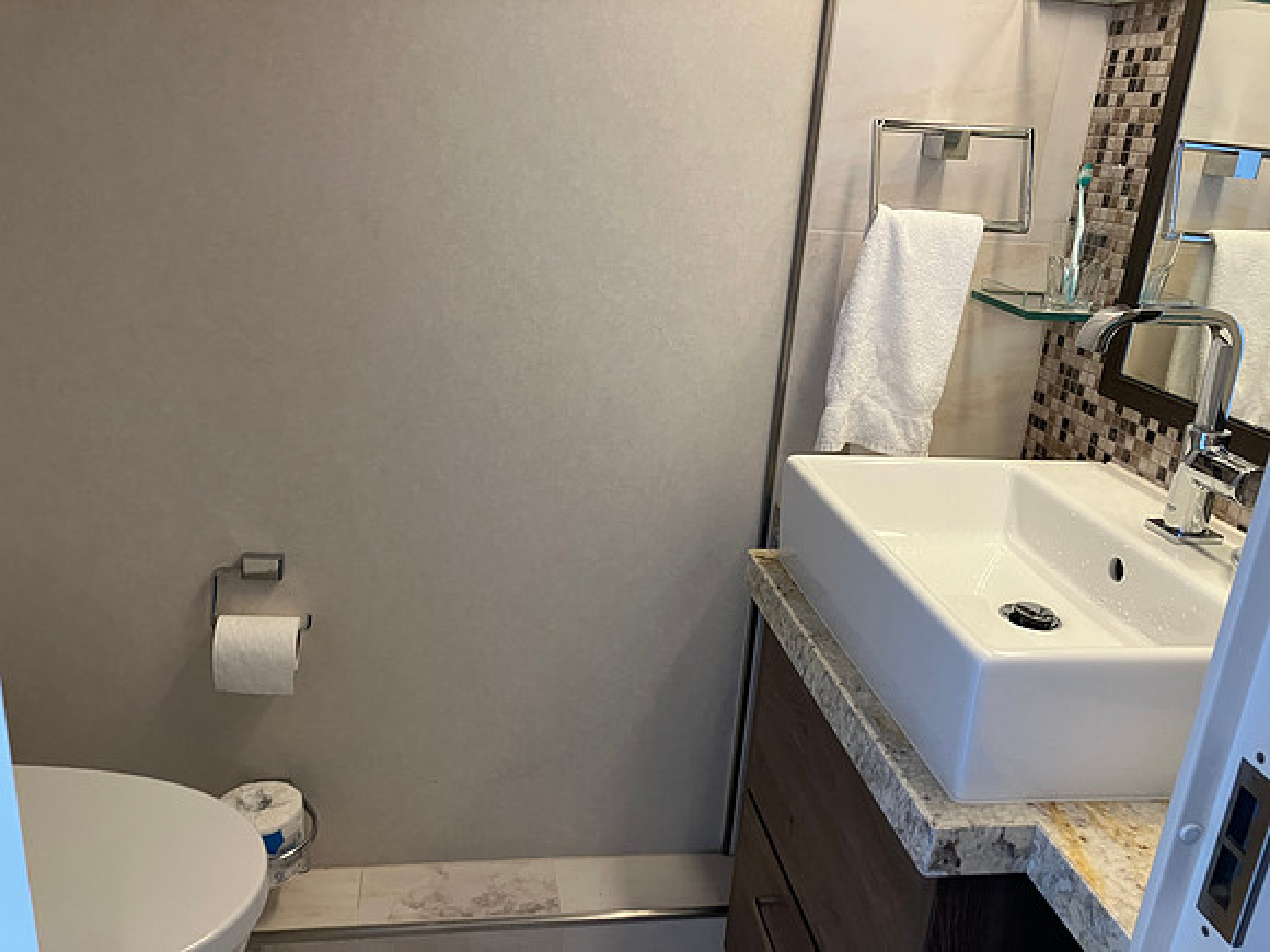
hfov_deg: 63.4
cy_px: 476
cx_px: 635
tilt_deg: -18.8
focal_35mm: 28
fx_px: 1027
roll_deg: -3.4
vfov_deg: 49.7
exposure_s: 1/50
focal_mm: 3.99
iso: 125
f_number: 1.8
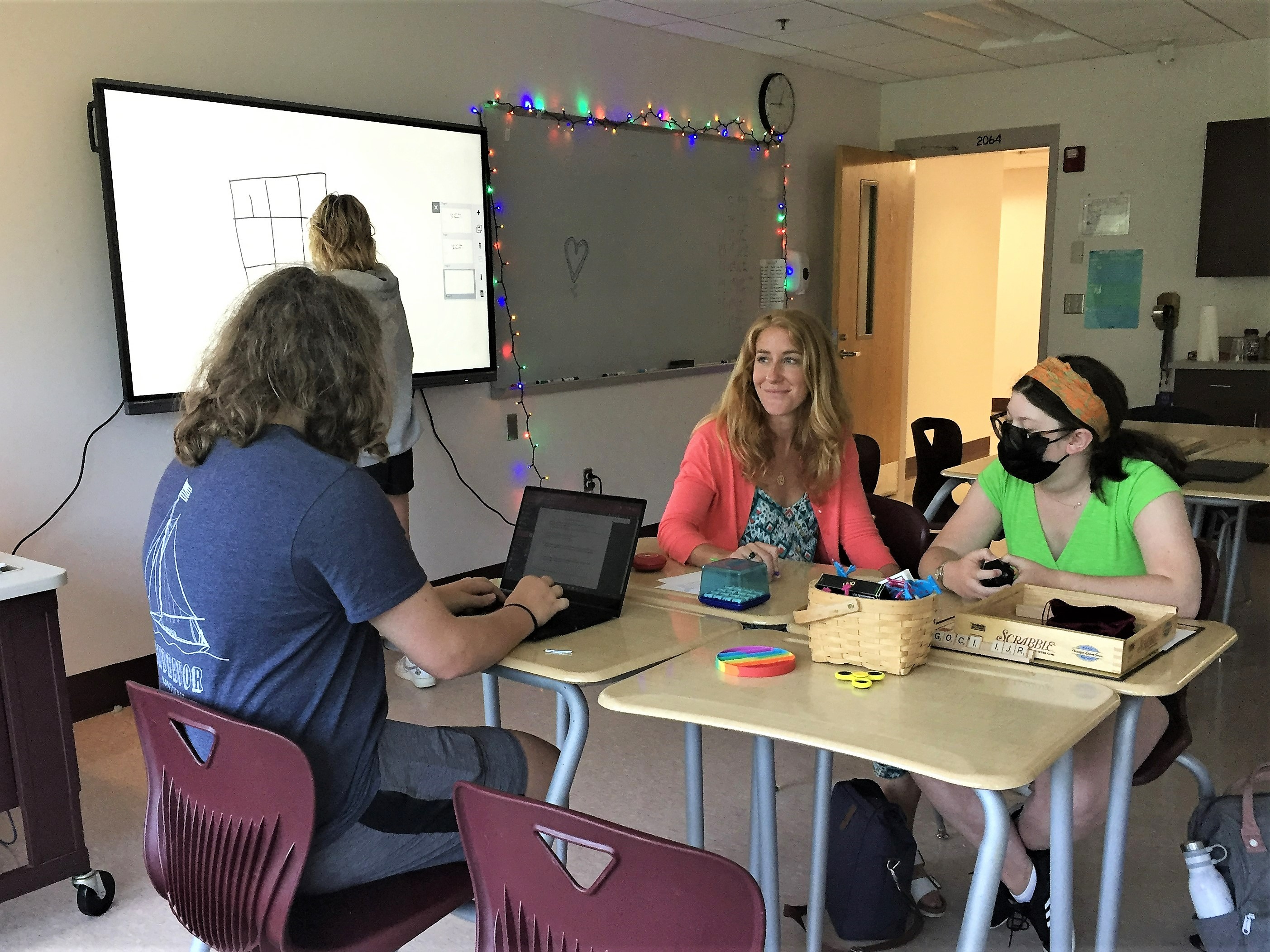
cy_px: 476
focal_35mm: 29
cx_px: 635
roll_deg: +0.5
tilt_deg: -12.8
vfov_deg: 48.2
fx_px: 1064
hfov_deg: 61.7
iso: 125
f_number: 2.2
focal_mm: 4.15
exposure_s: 1/30
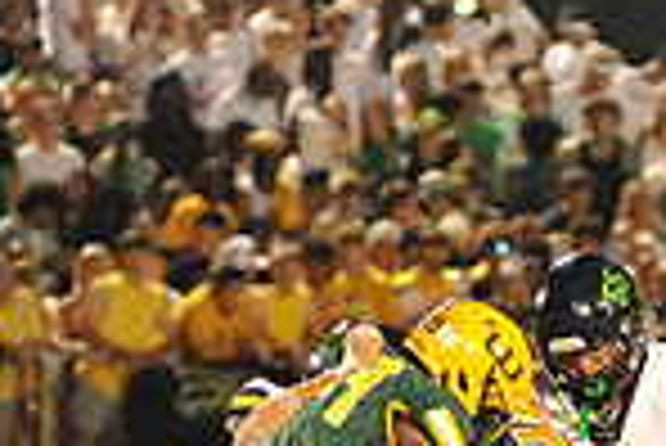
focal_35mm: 783
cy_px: 667
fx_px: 14499
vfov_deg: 1.8
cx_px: 608
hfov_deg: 2.6
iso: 6400
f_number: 4
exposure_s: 1/320
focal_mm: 200
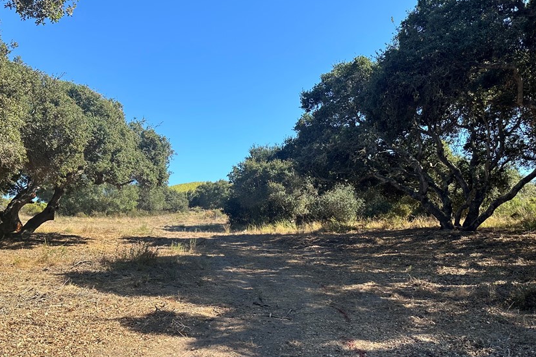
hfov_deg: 59.9
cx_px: 222
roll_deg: +0.8
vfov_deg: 42.2
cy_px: 208
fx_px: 462
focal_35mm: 31
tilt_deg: +9.2
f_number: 1.78
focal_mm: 6.86
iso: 80
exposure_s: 1/1812
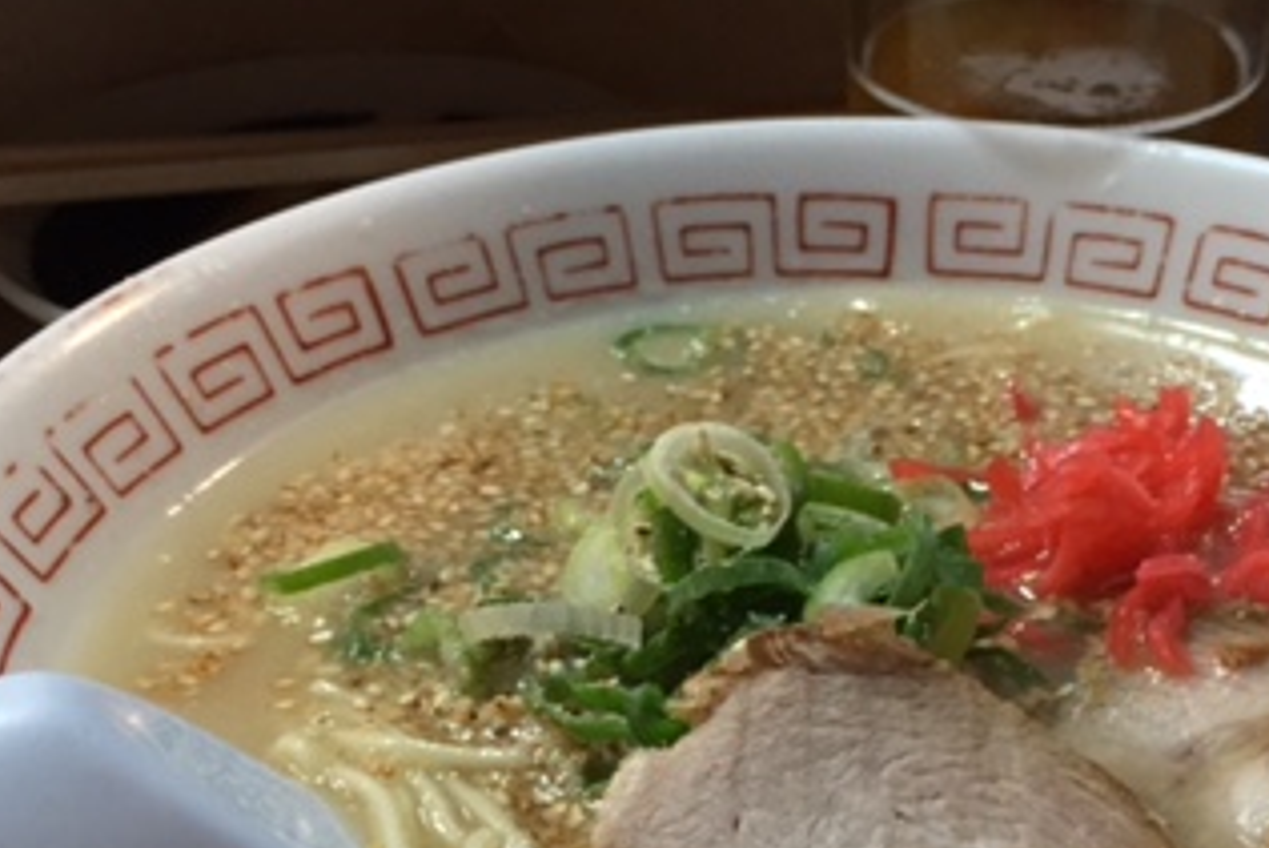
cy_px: 844
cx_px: 807
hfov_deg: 32.7
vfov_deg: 21.5
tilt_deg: -39.7
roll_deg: -1.0
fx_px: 2151
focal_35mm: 61
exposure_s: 1/30
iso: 100
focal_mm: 4.15
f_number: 2.2
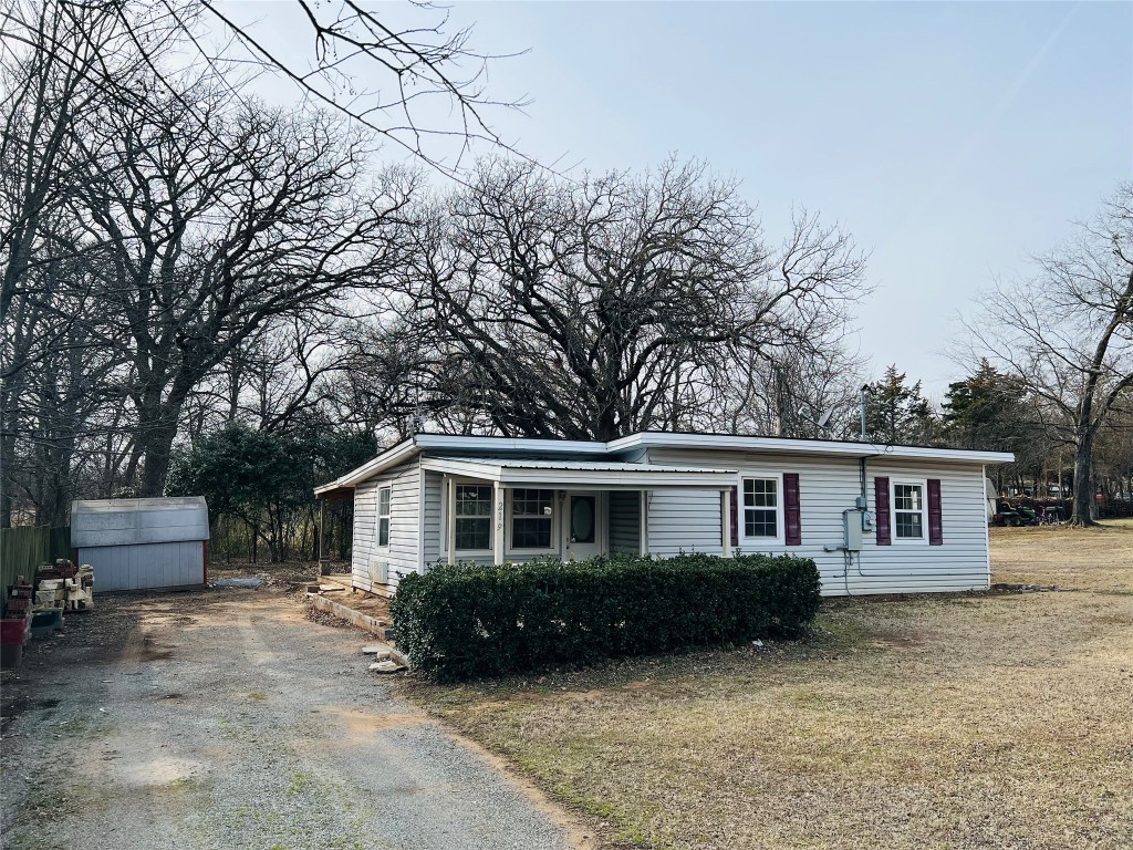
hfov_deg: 67.3
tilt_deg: +6.0
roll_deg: -0.8
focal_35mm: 26
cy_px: 425
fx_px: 851
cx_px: 566
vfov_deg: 53.1
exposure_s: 1/3831
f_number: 1.5
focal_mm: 5.7
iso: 50
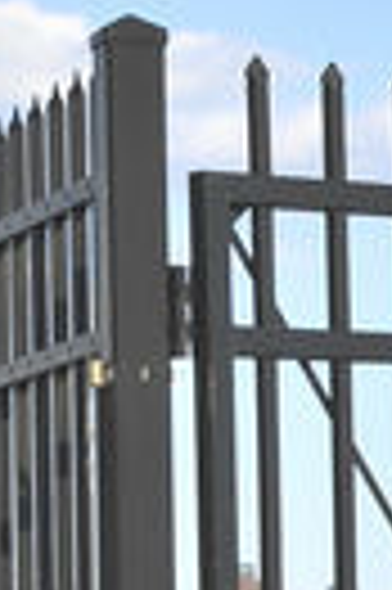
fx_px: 4372
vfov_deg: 7.5
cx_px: 707
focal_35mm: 267
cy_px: 973
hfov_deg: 5.1
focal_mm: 26
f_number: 11
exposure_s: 1/250
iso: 200
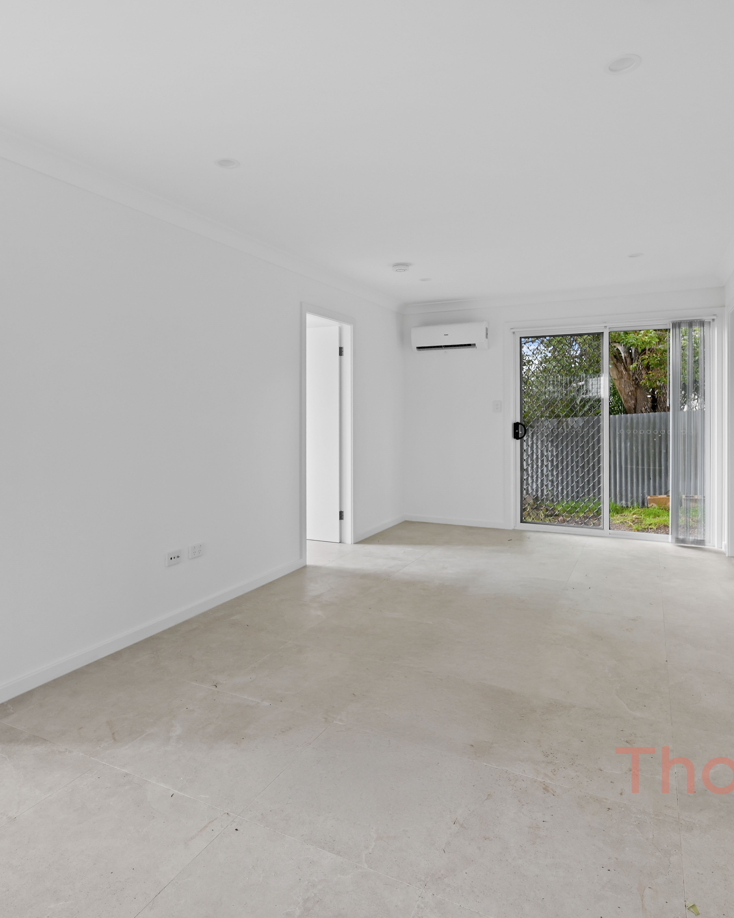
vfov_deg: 80.4
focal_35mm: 20
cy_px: 452
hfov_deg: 68.1
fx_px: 543
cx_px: 362
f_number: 4.5
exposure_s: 1
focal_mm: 14
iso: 100
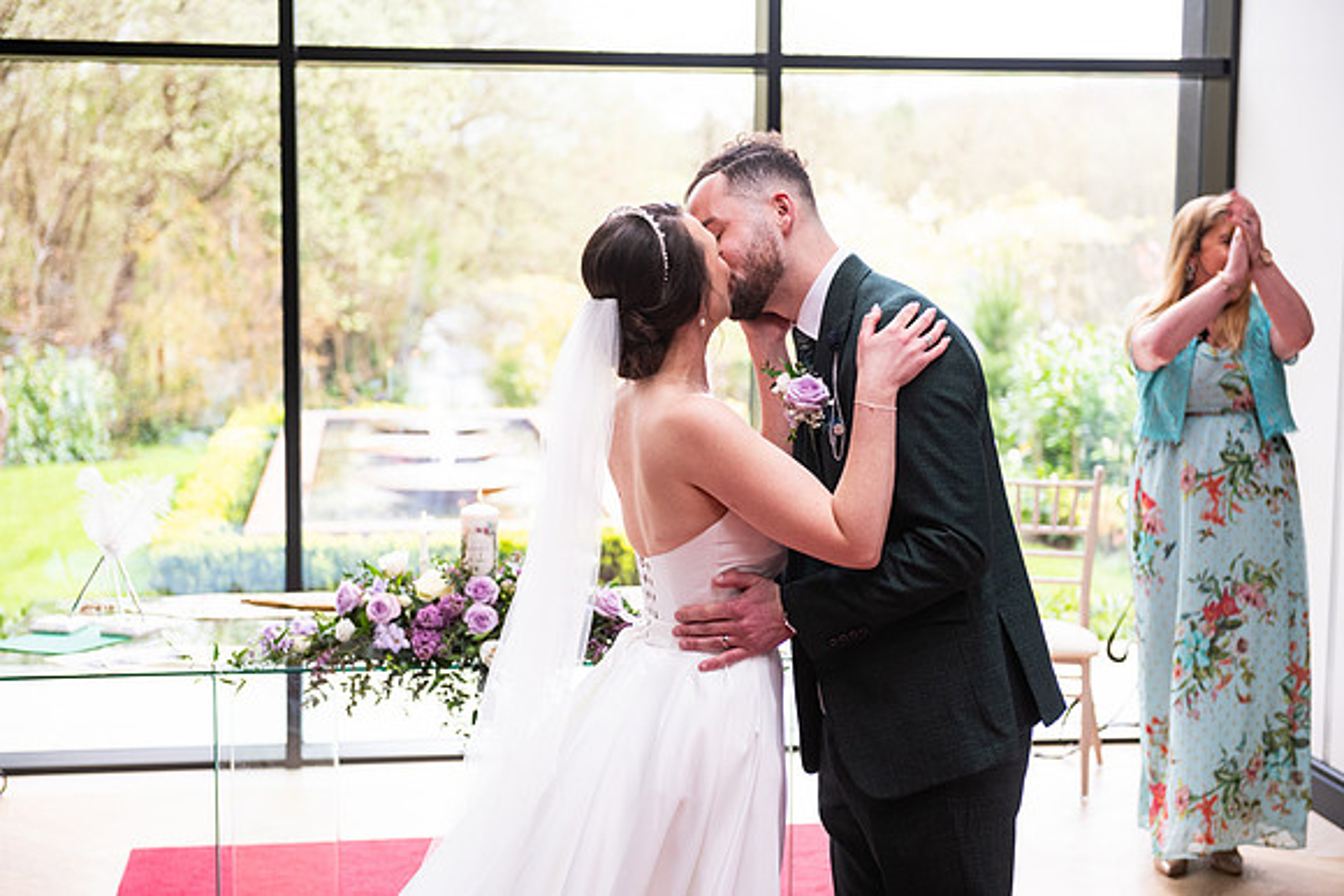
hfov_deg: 33.4
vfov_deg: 22.6
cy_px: 448
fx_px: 2240
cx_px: 672
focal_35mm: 60
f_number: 3.5
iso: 500
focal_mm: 60
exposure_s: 1/200
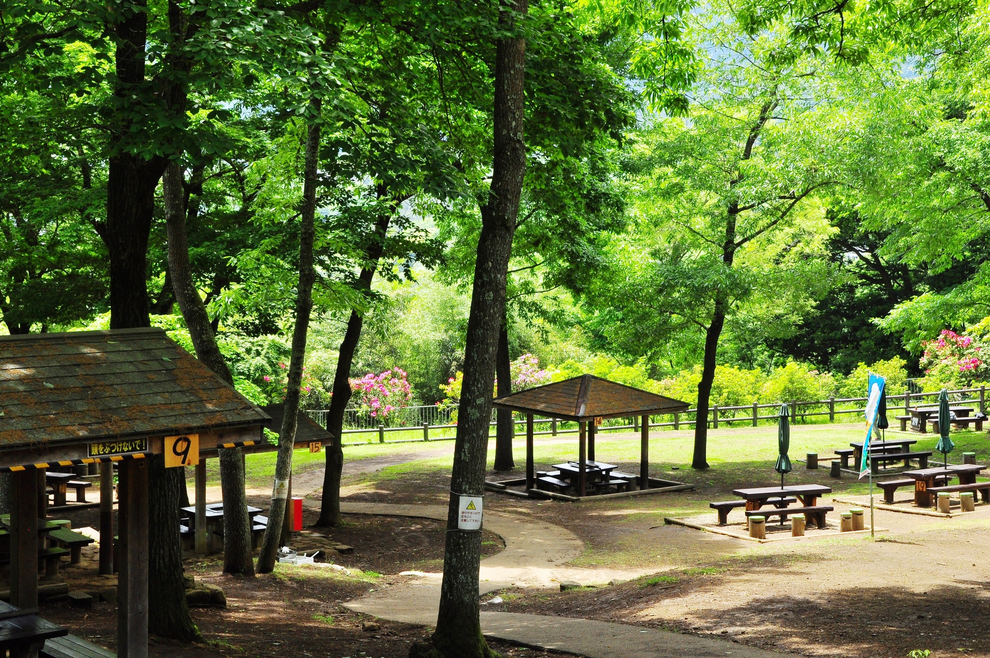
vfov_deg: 20.6
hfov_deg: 30.5
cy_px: 329
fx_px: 1813
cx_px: 495
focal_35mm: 66
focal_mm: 44
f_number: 13
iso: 400
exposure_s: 1/125
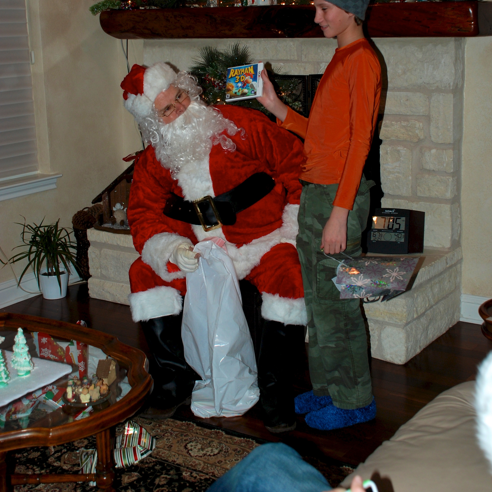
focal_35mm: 54
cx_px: 245
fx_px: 868
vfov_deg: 31.4
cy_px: 159
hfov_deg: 31.6
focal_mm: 28
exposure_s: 1/60
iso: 200
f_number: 4
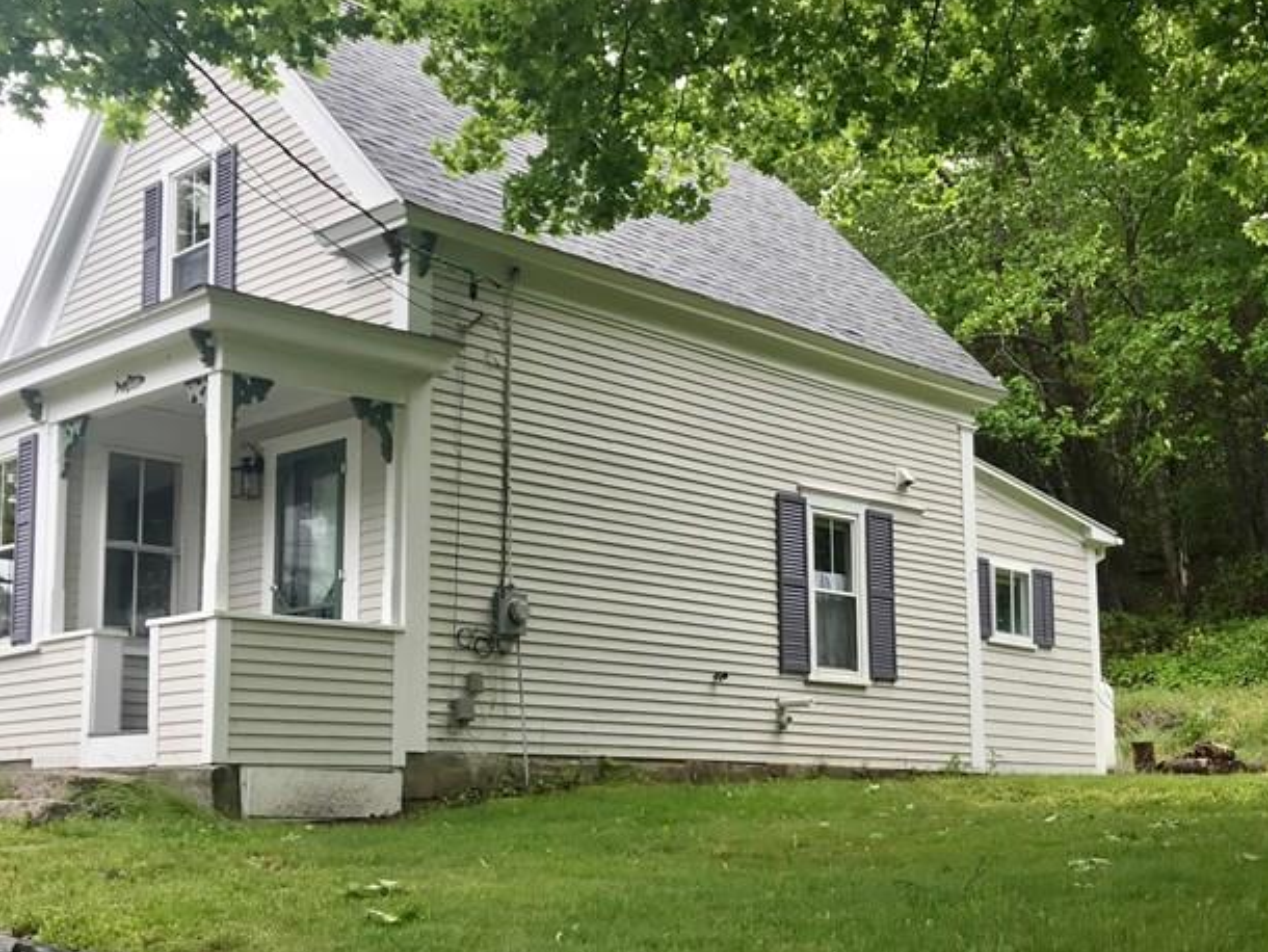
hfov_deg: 40.4
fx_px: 1722
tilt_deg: +9.1
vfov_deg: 30.8
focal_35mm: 47
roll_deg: +0.5
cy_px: 586
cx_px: 630
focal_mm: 3.99
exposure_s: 1/175
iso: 20
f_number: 1.8
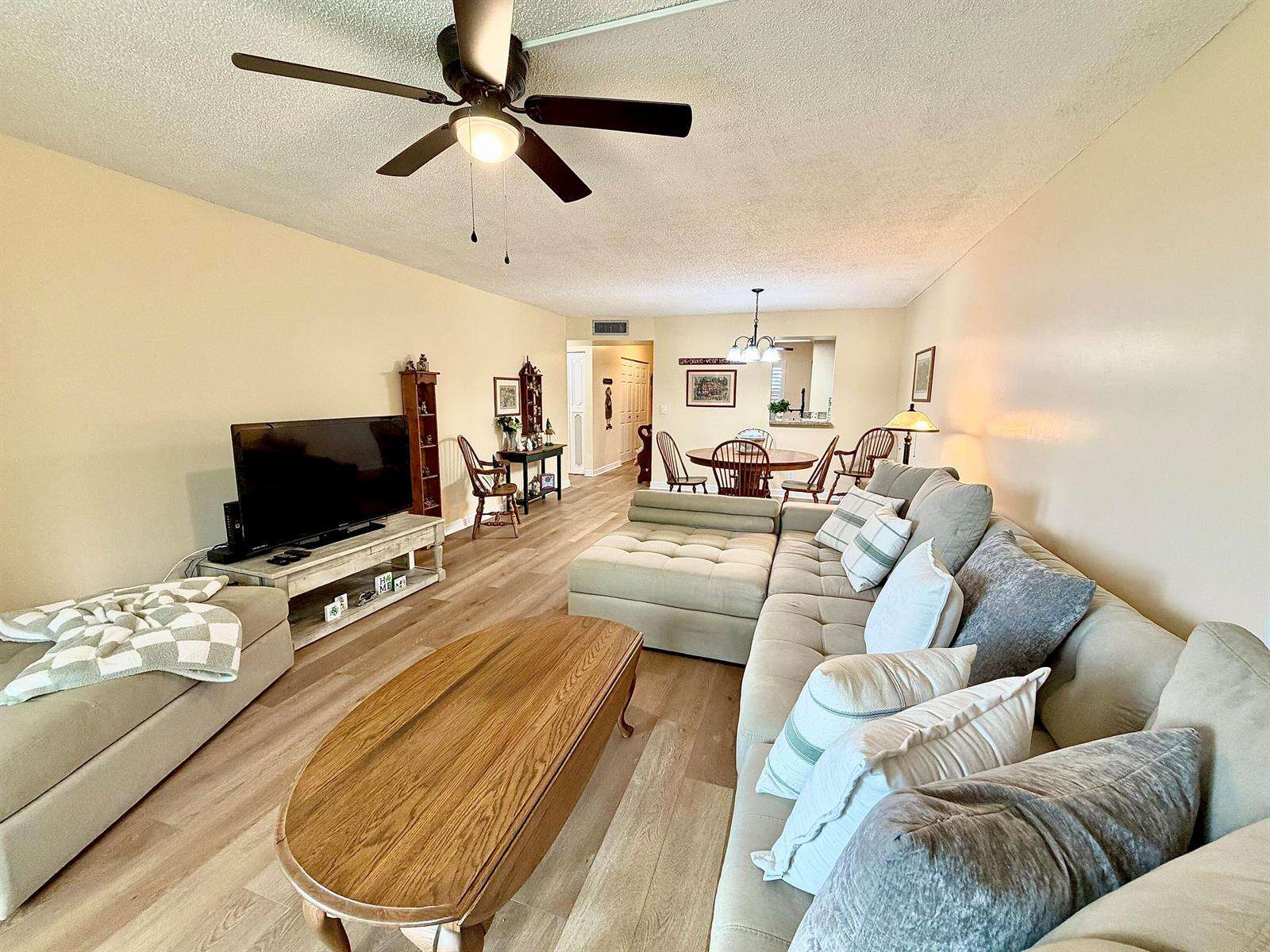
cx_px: 635
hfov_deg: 102.1
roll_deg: -0.2
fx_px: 514
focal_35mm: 14
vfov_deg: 85.7
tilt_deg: -9.8
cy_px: 476
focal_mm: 2.22
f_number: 2.2
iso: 320
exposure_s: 1/60
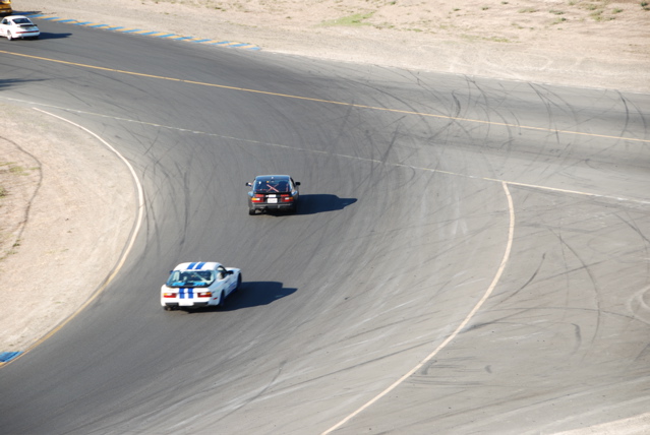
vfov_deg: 9.7
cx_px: 325
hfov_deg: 14.4
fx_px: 2576
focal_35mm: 142
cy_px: 218
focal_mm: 95
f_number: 5.3
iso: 100
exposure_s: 1/160
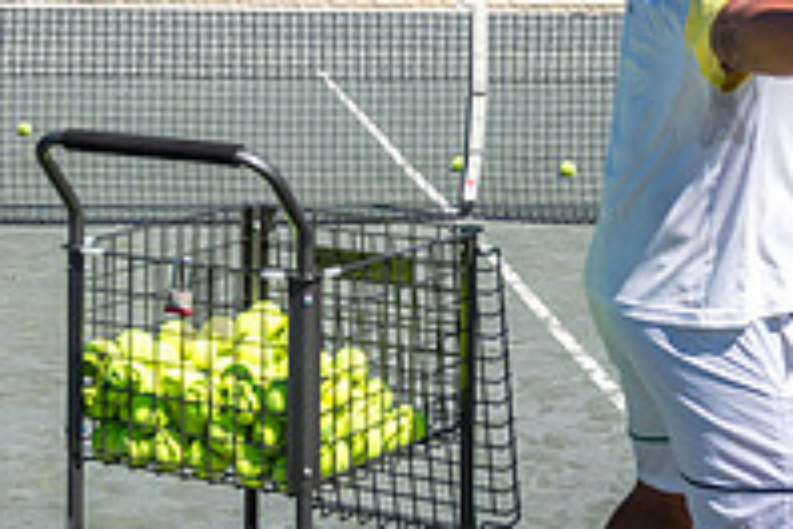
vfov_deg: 11.8
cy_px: -118
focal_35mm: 113
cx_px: 204
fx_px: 2489
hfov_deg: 18.0
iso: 200
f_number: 3.5
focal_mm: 38
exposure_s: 1/2000
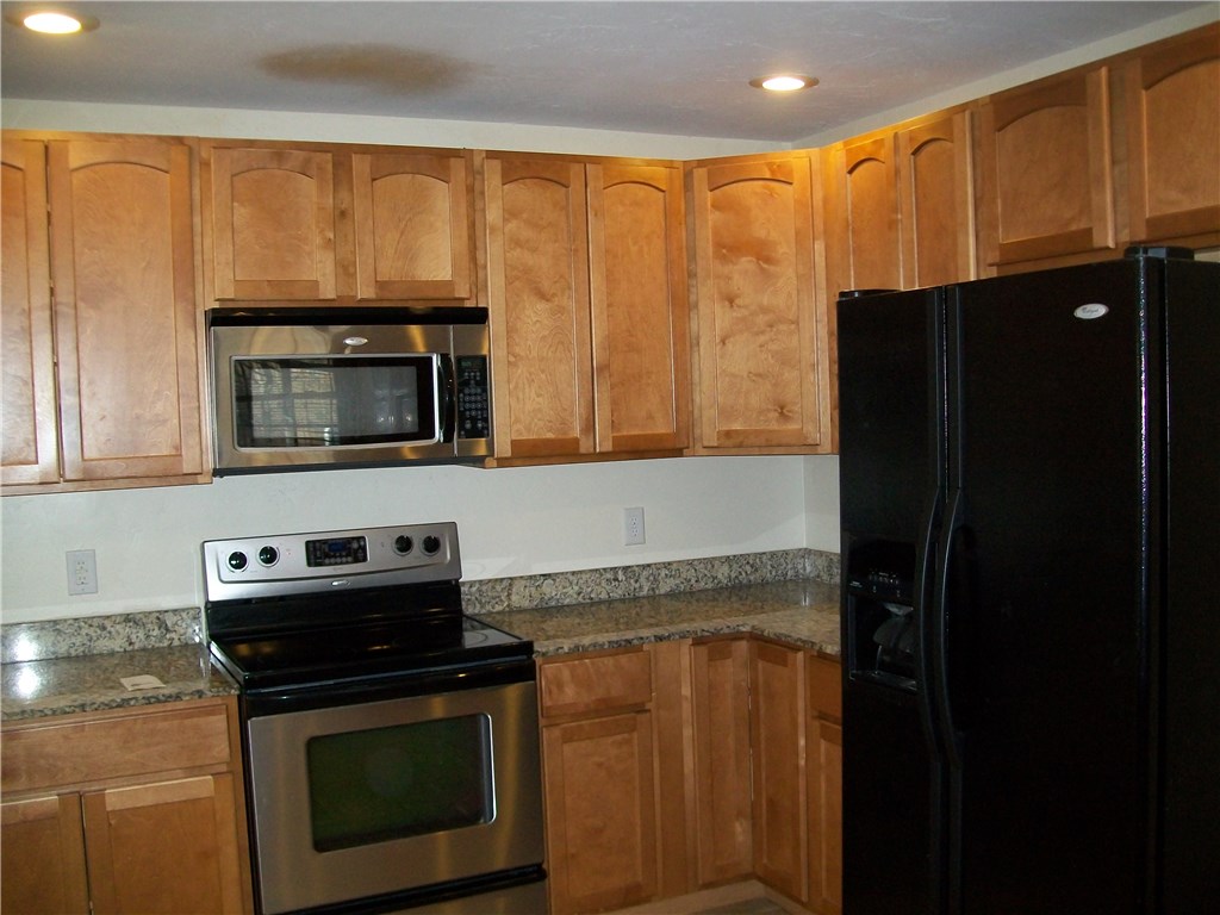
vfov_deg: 41.8
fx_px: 1198
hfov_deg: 54.0
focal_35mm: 34
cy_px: 458
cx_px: 610
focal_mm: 6.1
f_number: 2.7
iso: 160
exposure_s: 1/60
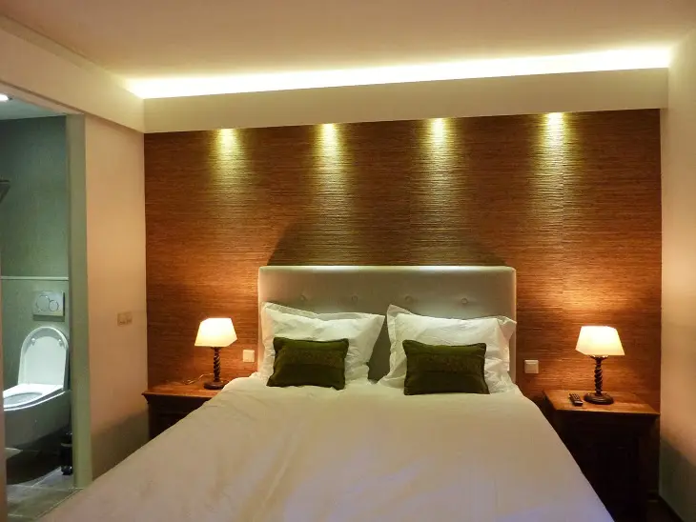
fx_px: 503
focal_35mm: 25
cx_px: 348
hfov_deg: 69.4
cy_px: 261
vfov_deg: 54.9
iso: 400
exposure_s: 1/15
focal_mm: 4.1
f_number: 3.3
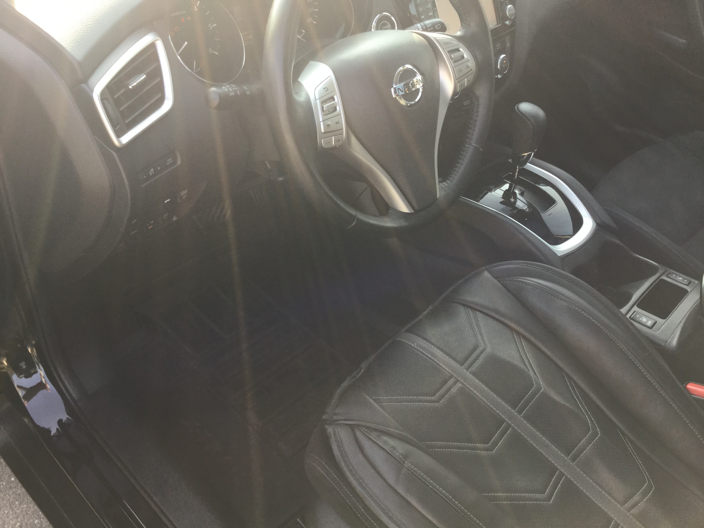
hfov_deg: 58.4
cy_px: 264
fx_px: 630
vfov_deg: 45.4
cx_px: 352
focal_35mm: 31
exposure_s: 1/100
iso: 50
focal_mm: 3.3
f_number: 2.4
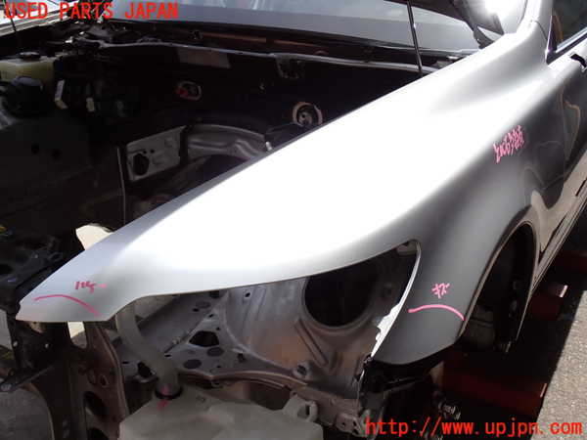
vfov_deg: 37.7
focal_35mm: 38
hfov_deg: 49.0
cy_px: 220
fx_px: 644
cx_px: 294
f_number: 3.5
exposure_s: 1/640
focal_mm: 6.83
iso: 100
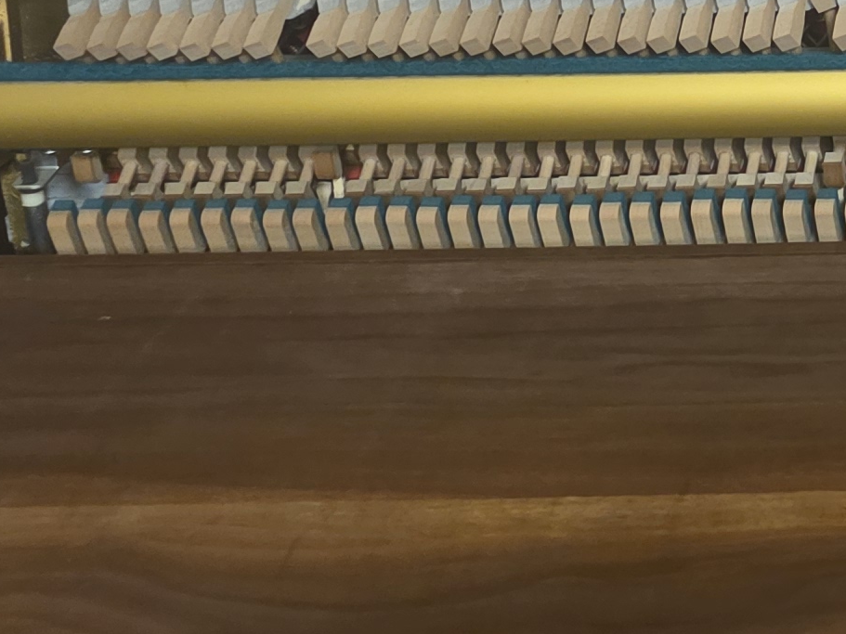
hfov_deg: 17.2
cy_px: -118
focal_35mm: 101
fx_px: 2468
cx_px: 1340
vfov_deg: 14.2
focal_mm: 6.25
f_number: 1.7
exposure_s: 1/62
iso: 800
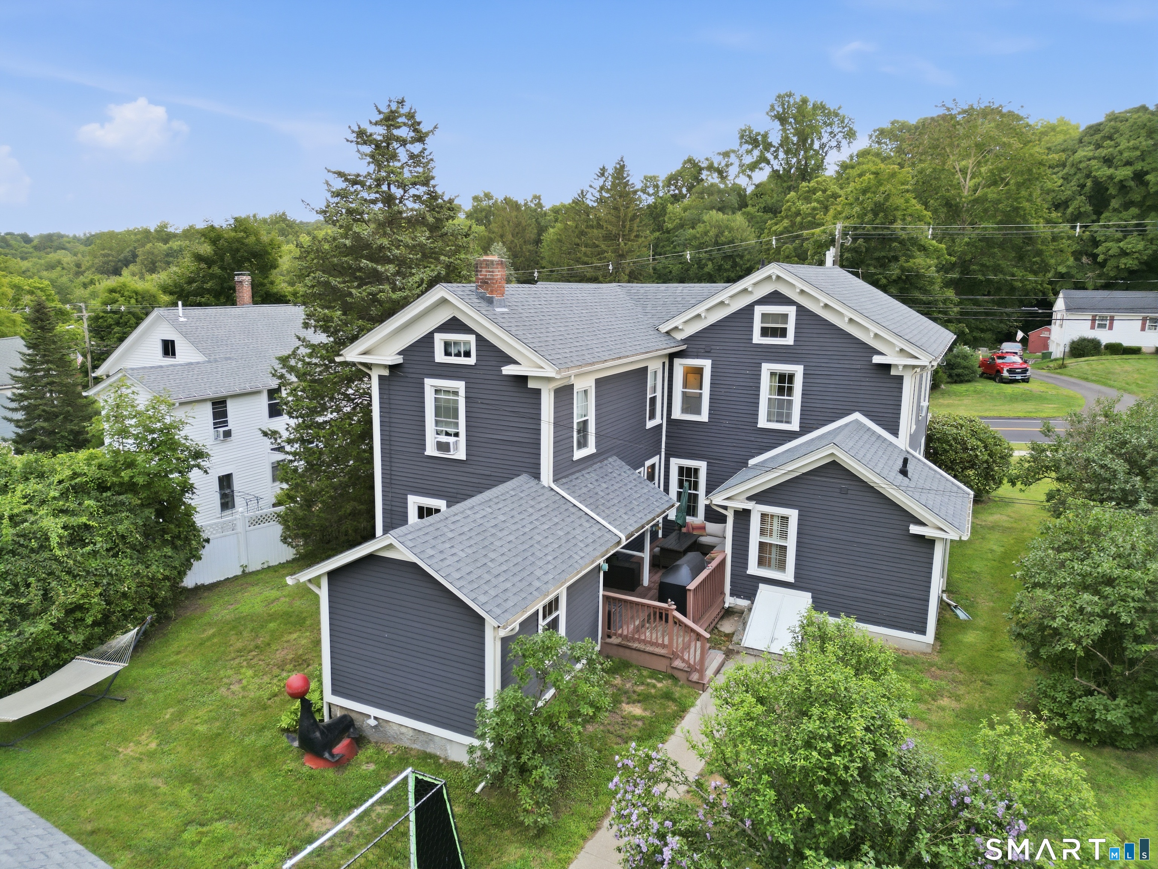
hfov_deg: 71.6
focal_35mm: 24
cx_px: 579
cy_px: 434
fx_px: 803
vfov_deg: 56.8
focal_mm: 6.7
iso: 100
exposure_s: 1/400
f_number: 1.7
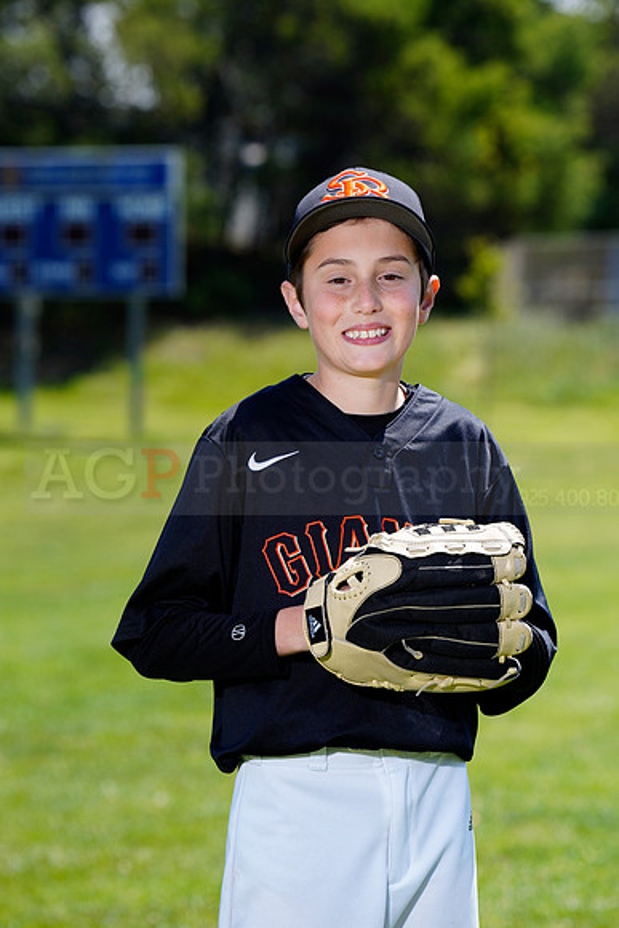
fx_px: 4098
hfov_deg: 8.6
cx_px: 310
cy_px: 464
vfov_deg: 12.9
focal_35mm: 159
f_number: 6.3
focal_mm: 159
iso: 100
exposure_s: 1/250
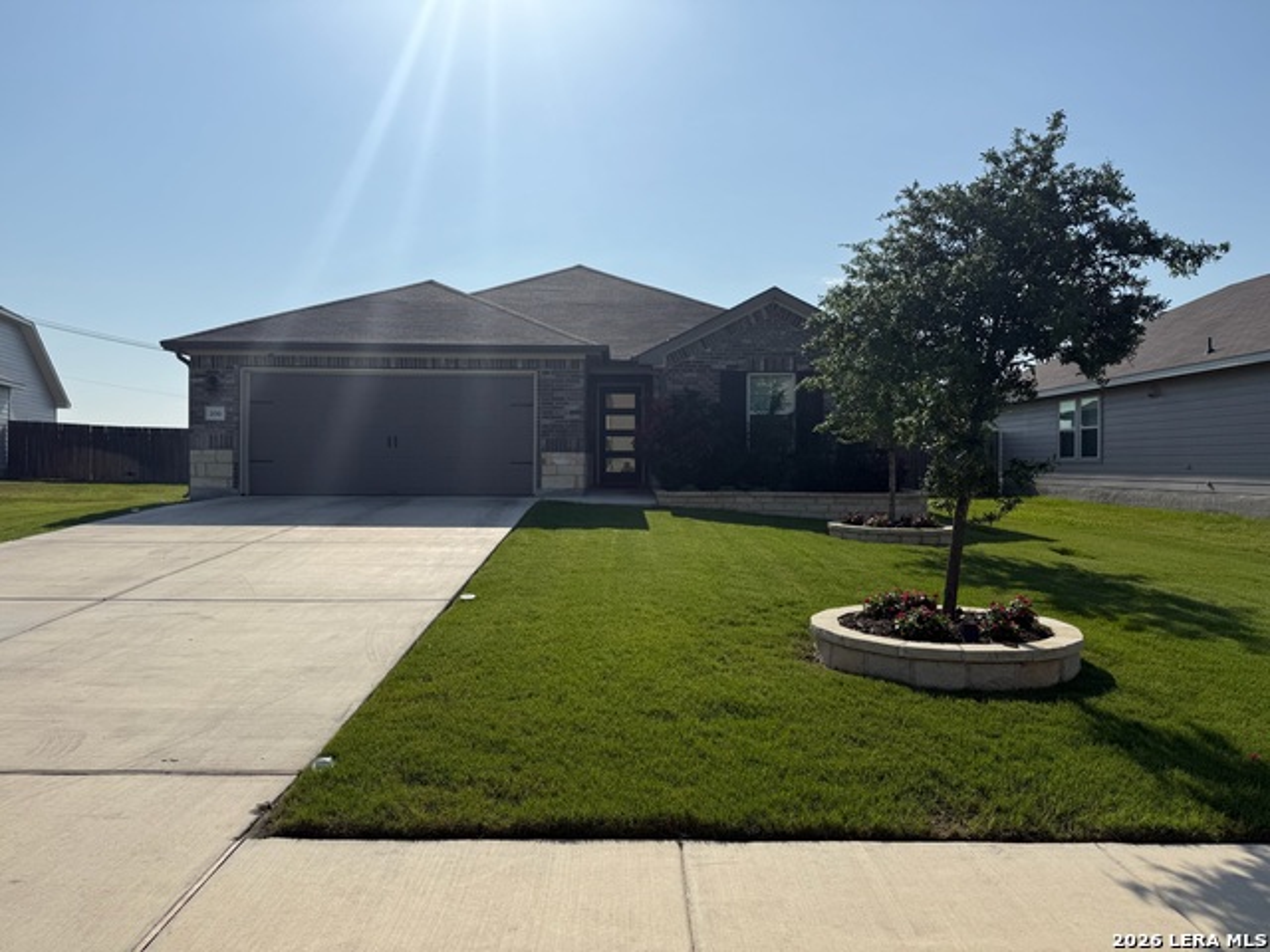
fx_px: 881
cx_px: 635
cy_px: 476
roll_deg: -0.5
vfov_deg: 56.8
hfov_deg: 71.6
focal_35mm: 24
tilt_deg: -0.5
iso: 80
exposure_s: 1/14286
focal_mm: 6.76
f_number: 1.78
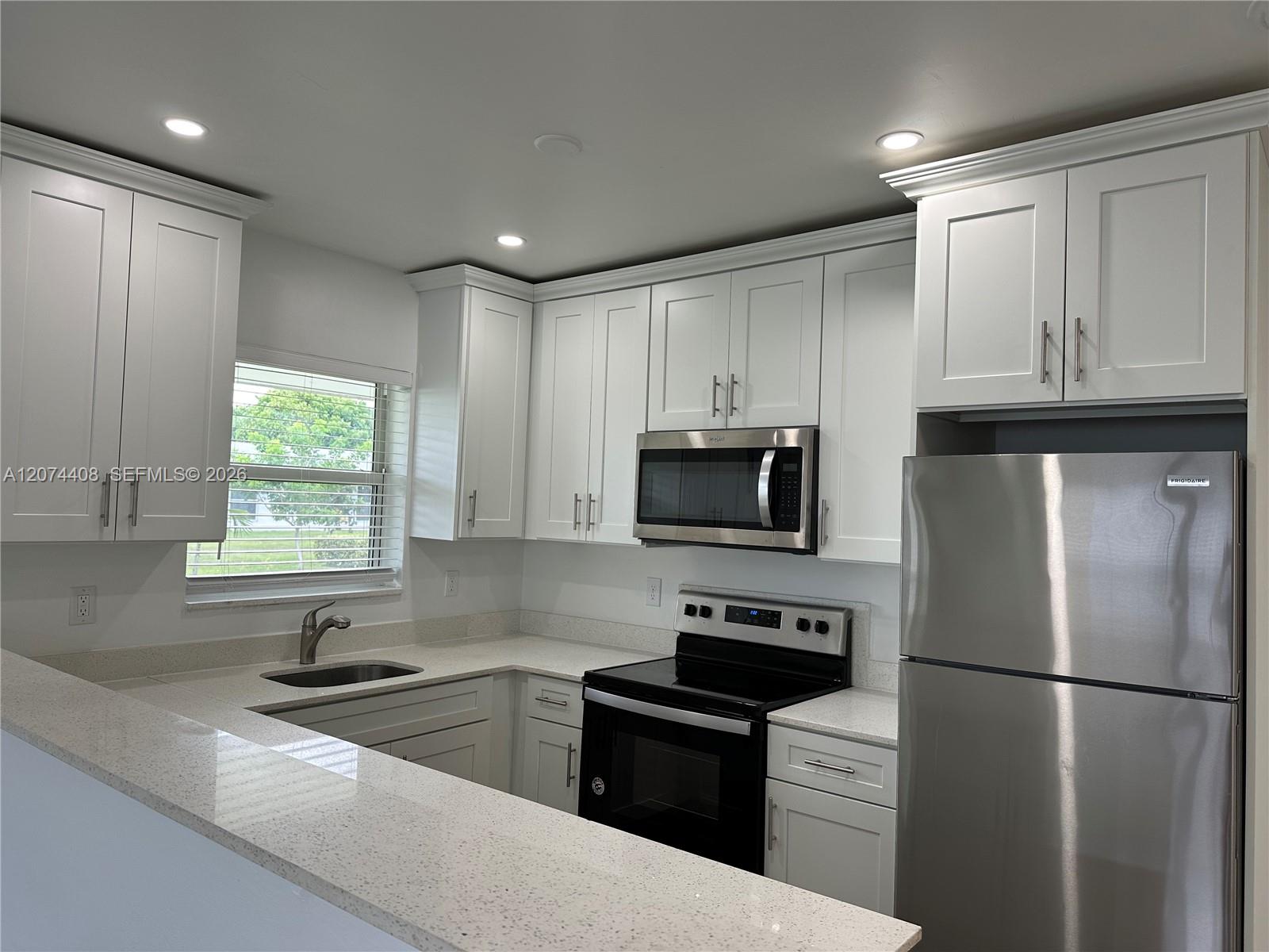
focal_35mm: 24
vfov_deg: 56.8
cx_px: 634
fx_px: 880
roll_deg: -2.4
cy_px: 476
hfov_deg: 71.6
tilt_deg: +1.3
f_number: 1.78
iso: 64
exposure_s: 1/120
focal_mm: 6.86
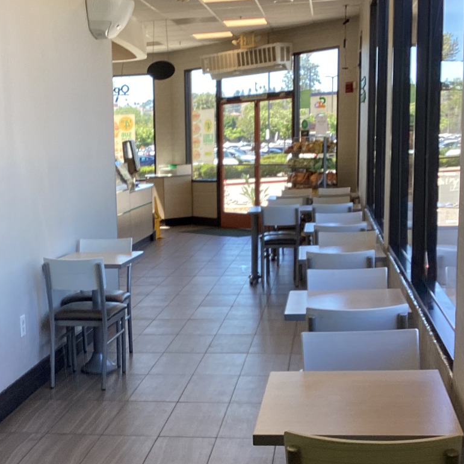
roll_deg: +2.7
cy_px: 275
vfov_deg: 29.5
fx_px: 880
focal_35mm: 58
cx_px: 138
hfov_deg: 29.3
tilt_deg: -8.6
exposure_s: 1/120
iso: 40
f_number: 2.4
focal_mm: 3.3
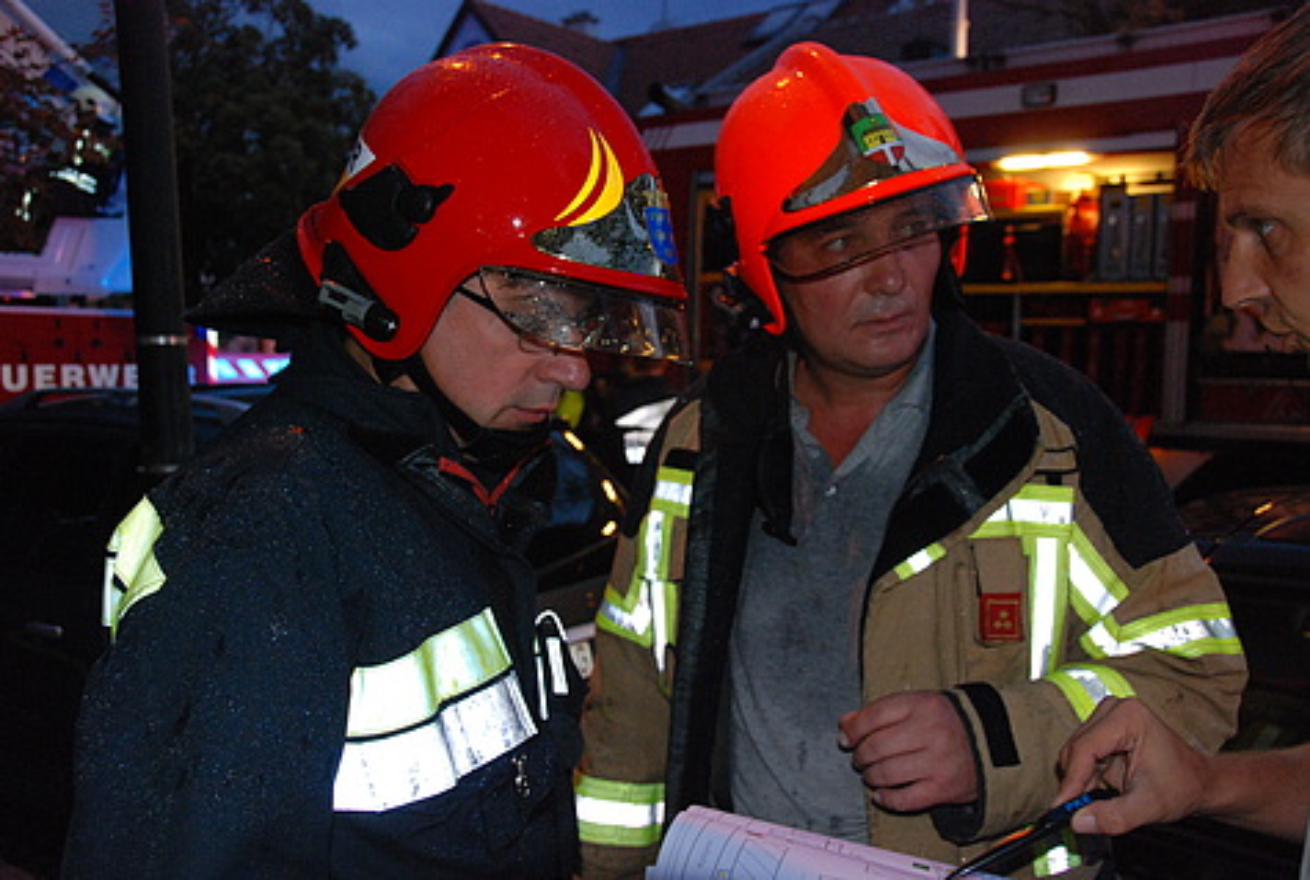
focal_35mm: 36
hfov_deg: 53.0
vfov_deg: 37.0
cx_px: 655
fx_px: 1313
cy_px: 440
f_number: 5.6
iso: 1250
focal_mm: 24
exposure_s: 1/60
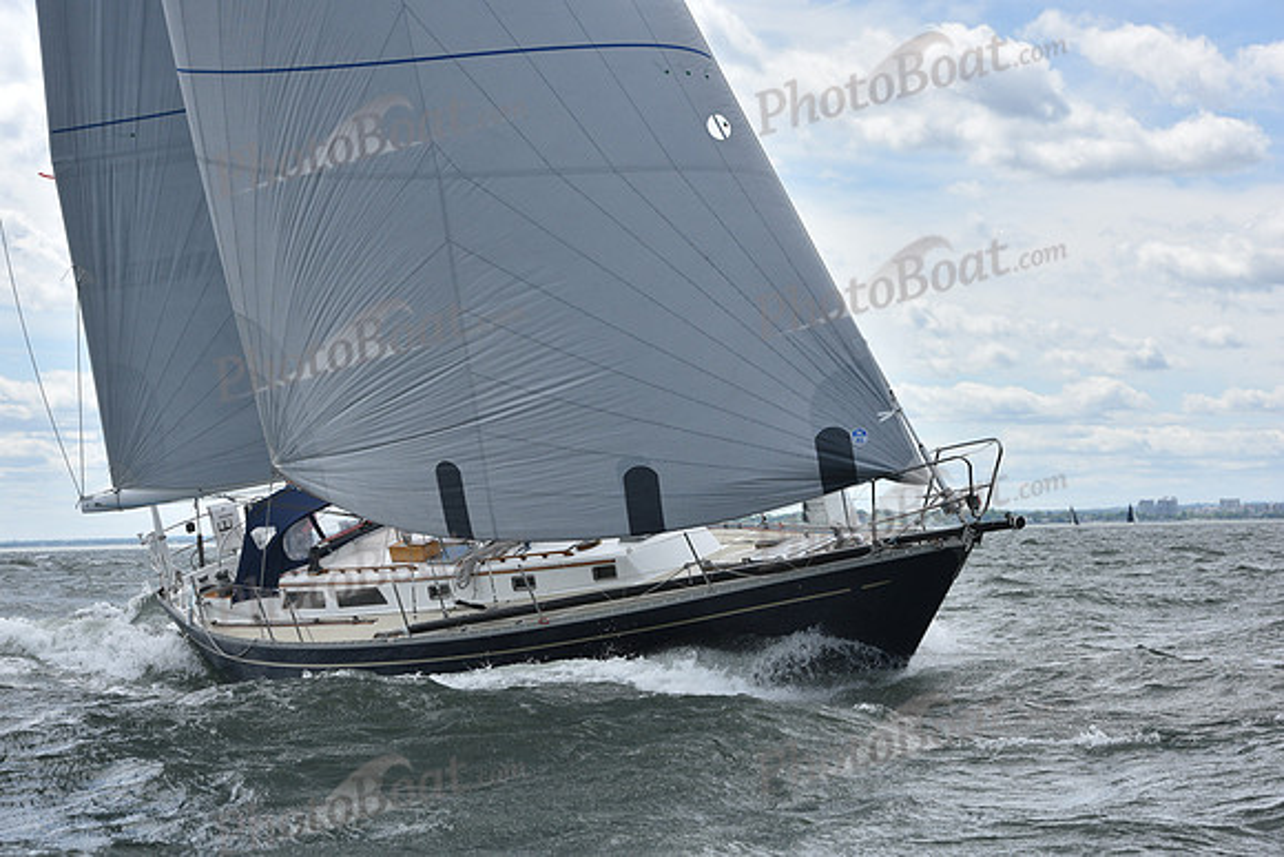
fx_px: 3282
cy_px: 428
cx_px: 642
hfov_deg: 22.1
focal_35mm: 92
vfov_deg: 14.9
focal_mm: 92
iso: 320
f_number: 8
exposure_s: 1/1250
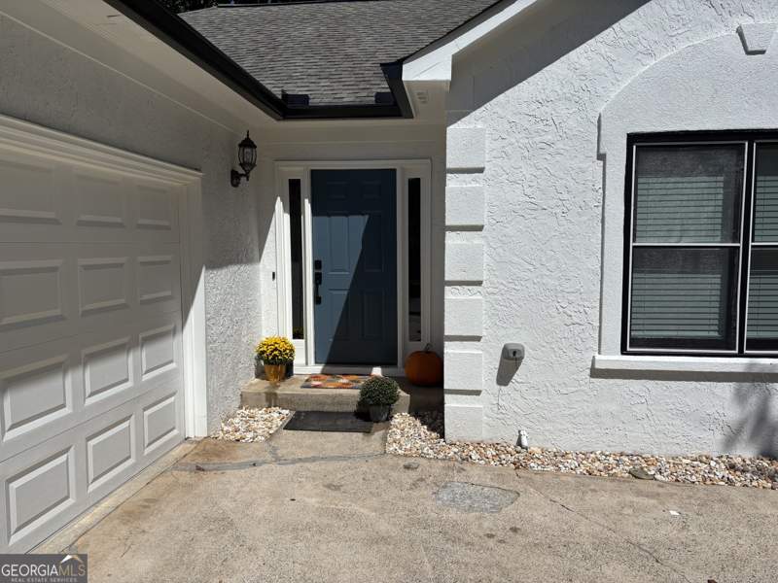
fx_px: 584
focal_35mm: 26
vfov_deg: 53.1
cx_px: 389
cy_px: 292
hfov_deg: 67.3
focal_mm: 5.96
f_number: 1.6
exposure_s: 1/9091
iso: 50
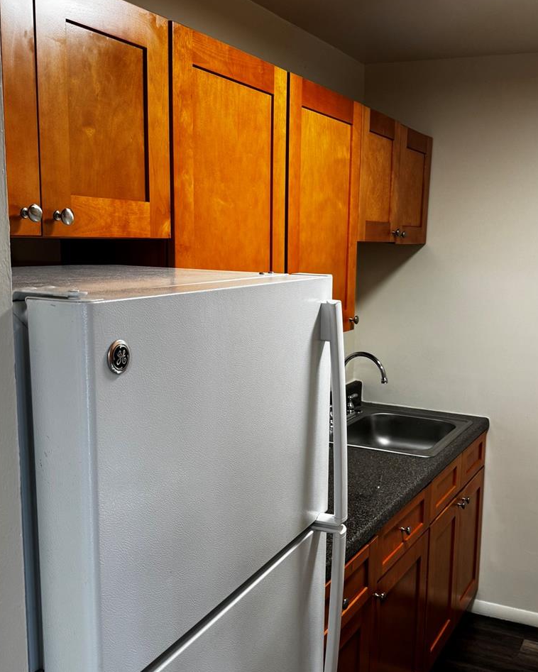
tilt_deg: -11.3
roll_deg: -0.9
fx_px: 756
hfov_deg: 39.0
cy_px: 368
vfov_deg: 47.9
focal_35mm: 38
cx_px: 331
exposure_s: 1/60
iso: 125
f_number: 1.78
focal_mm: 6.76
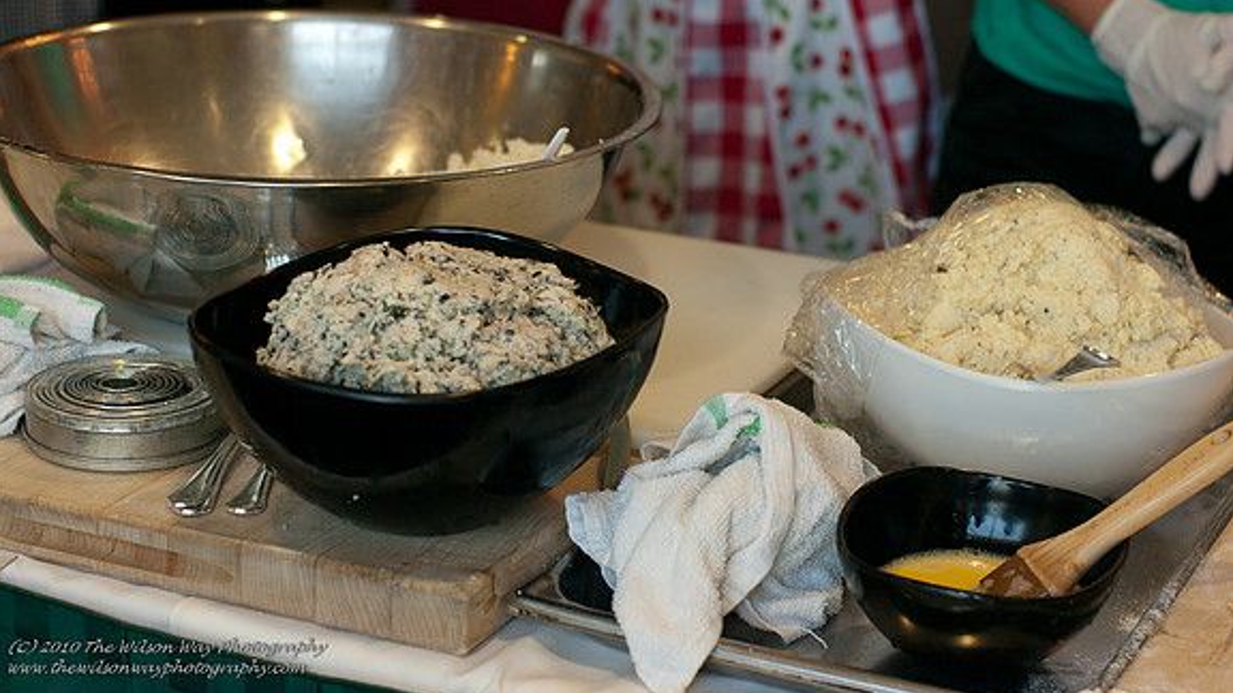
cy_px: 292
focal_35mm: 79
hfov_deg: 26.8
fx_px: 2583
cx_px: 614
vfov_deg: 15.3
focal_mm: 50
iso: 800
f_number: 2.8
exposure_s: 1/180
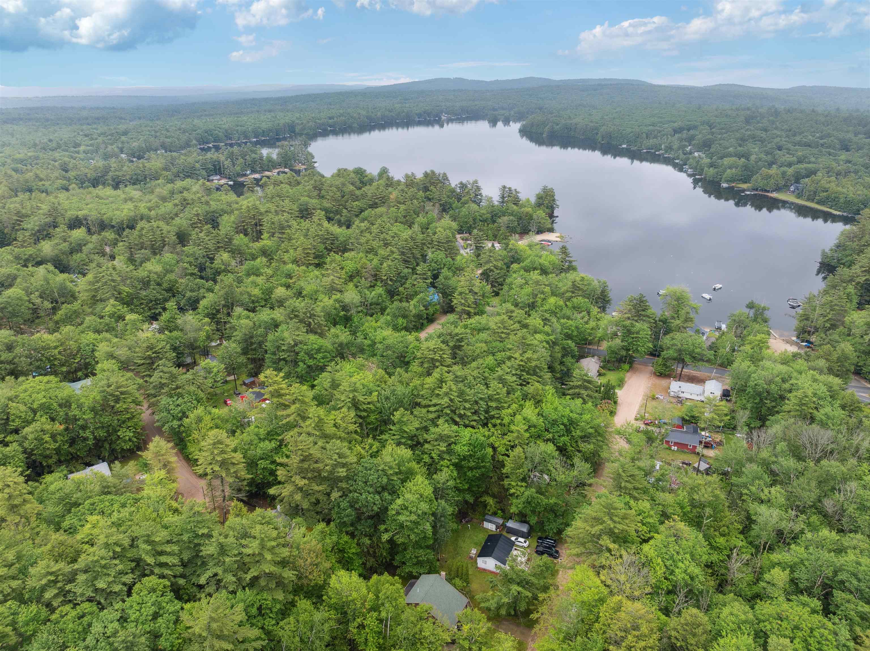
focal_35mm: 24
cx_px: 435
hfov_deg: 71.6
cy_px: 326
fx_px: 603
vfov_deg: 56.8
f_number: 2.8
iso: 100
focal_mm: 12.3
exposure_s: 1/50
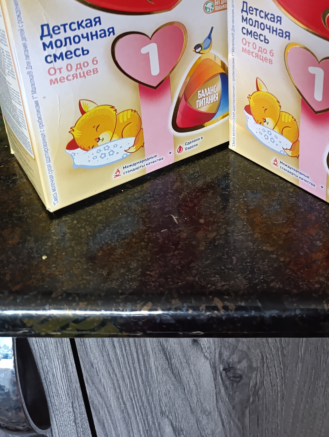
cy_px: 79
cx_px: 248
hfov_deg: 35.2
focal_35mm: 40
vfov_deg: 44.2
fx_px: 506
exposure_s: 1/24
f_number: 1.6
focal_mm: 6.14
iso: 3200
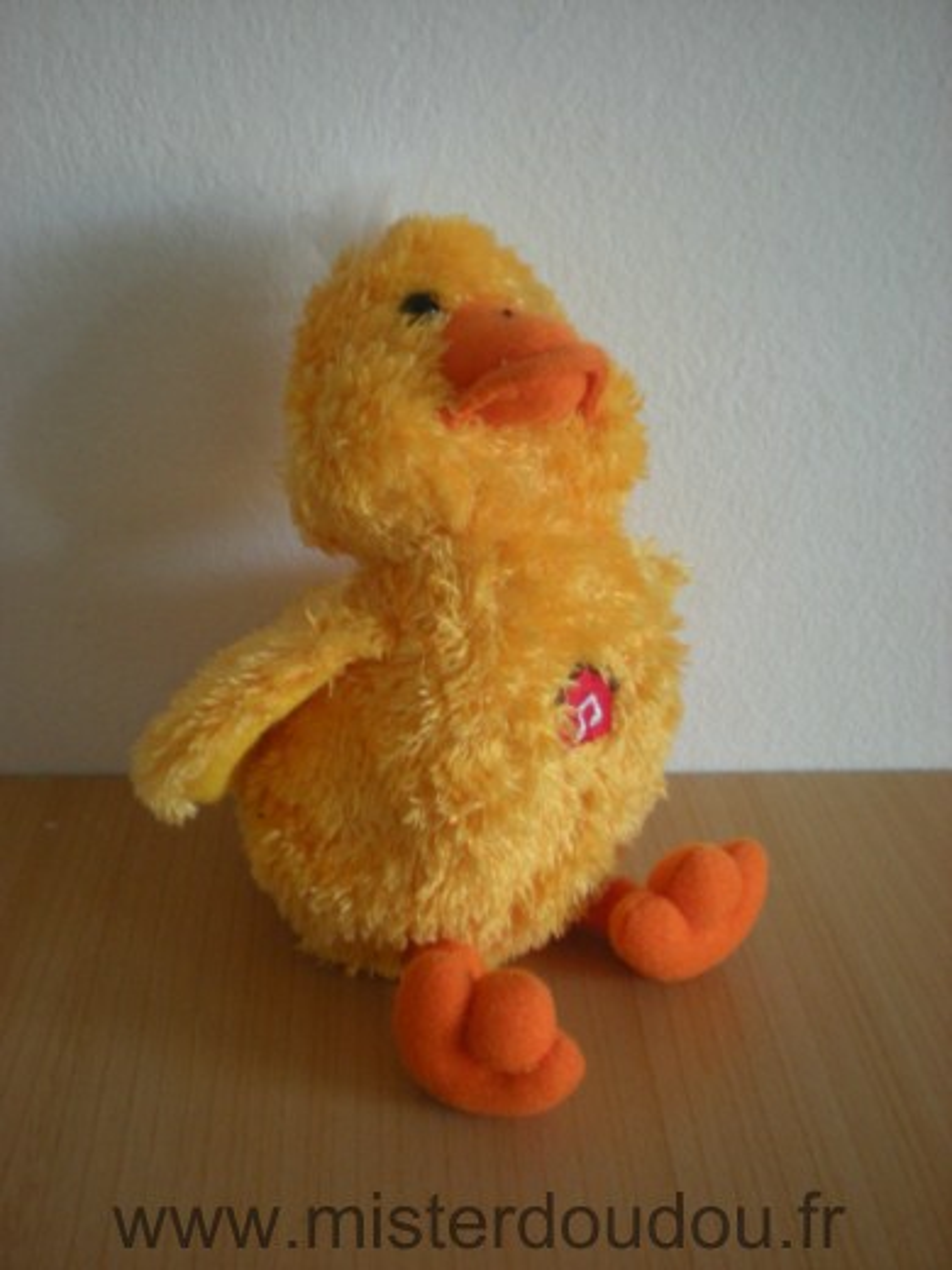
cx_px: 476
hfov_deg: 37.7
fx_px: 1393
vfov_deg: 49.0
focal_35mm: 38
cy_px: 635
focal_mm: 6.3
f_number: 3.1
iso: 200
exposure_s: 1/12.2
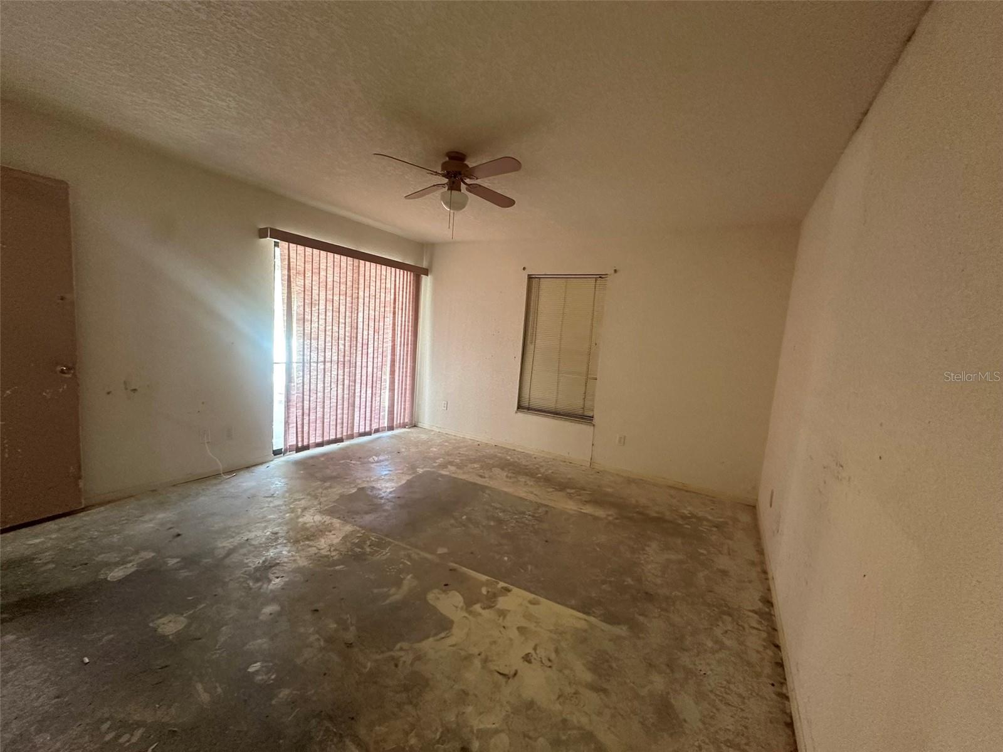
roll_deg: -4.0
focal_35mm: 14
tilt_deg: -6.5
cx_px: 502
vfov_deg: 85.7
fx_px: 406
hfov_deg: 102.1
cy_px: 376
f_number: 2.2
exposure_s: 1/60
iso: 320
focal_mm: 2.22
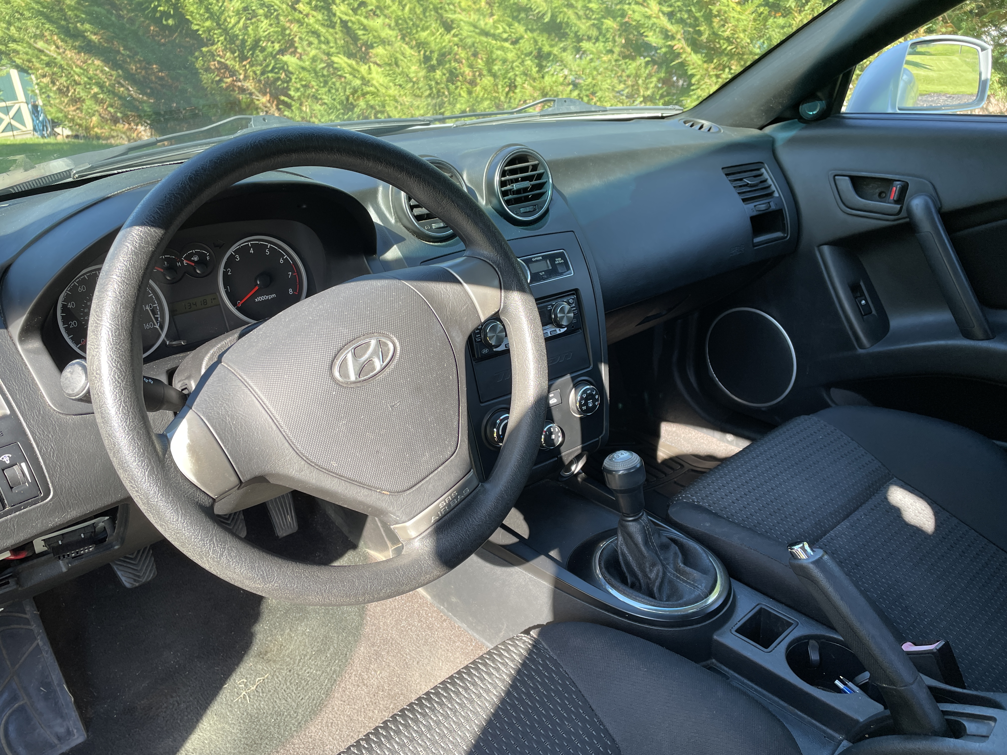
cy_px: 378
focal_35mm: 26
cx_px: 504
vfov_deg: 53.1
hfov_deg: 67.3
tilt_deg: -23.6
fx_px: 756
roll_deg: +6.8
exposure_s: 1/153
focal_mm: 4.2
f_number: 1.6
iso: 32
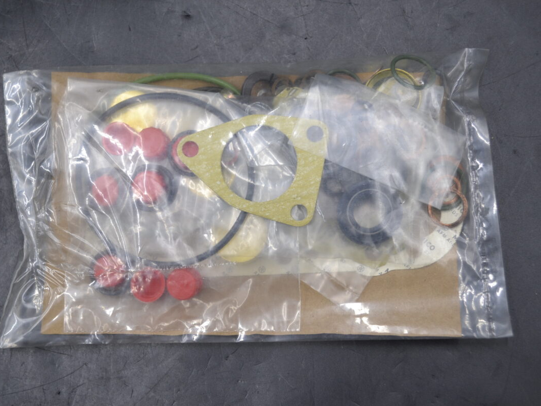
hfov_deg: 38.9
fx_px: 766
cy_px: 203
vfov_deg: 29.7
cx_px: 252
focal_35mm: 49
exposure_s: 1/125
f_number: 5.6
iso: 400
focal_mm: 30
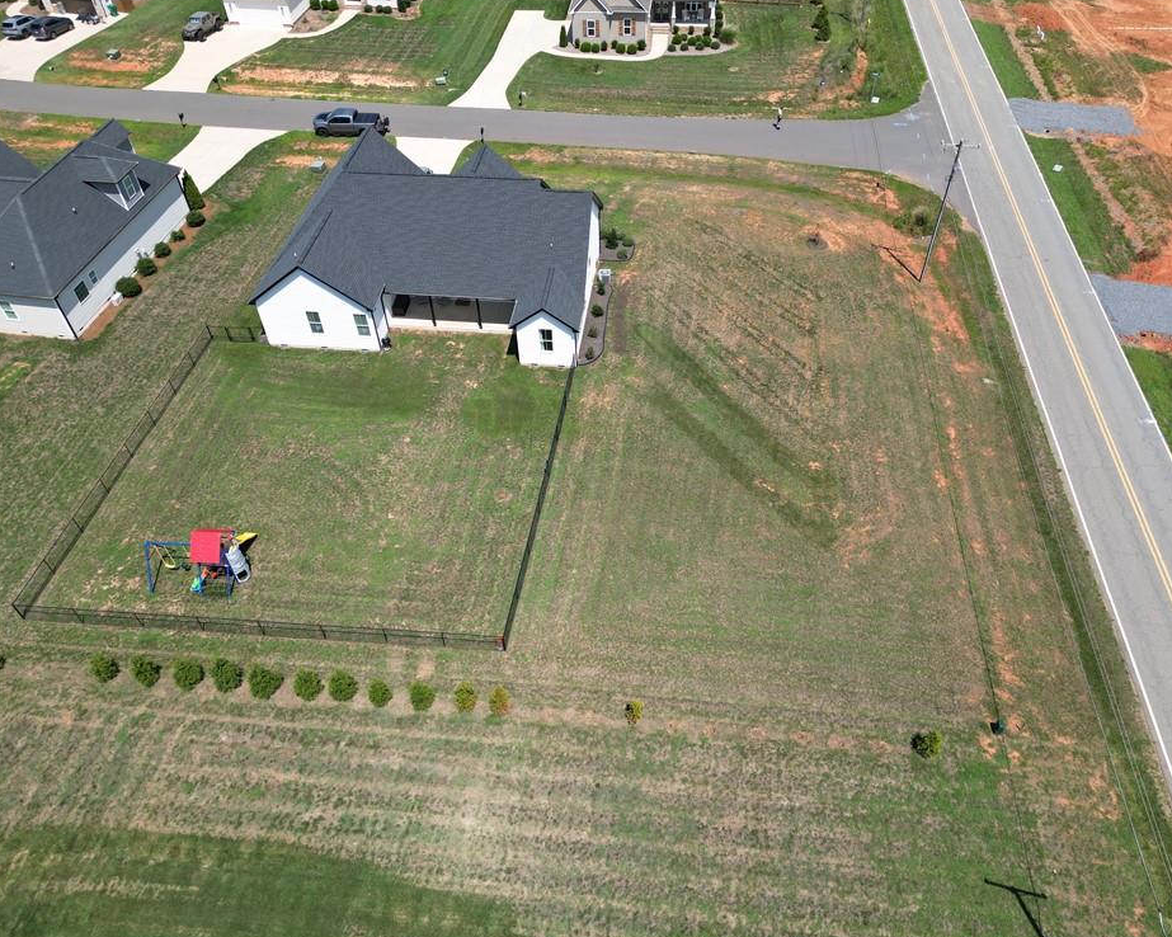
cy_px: 479
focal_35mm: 26
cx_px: 606
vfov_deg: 54.9
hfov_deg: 66.0
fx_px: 902
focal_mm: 6.72
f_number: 1.7
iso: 100
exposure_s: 1/2500
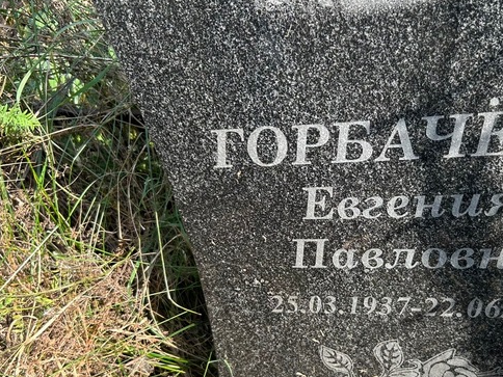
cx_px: 355
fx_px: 625
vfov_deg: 33.4
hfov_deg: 42.9
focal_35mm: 43
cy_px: 238
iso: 50
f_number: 1.5
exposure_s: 1/473
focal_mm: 5.7
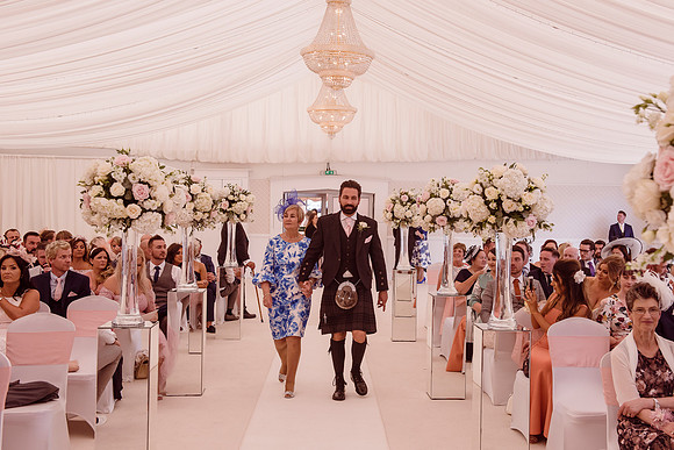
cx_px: 367
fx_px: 826
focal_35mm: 44
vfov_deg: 30.4
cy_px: 220
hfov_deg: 44.3
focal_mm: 40
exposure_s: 1/500
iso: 500
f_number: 5.6
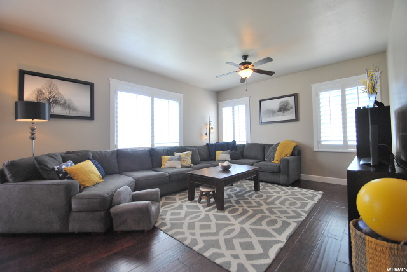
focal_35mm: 15
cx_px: 204
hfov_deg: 100.3
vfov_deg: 77.4
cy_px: 136
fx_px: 170
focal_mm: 10
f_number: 3.5
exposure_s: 1/50
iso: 200
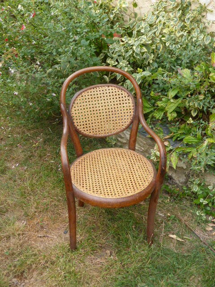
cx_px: 108
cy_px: 144
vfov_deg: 43.9
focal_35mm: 43
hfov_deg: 33.6
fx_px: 356
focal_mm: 7.4
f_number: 3.9
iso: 400
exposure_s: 1/250
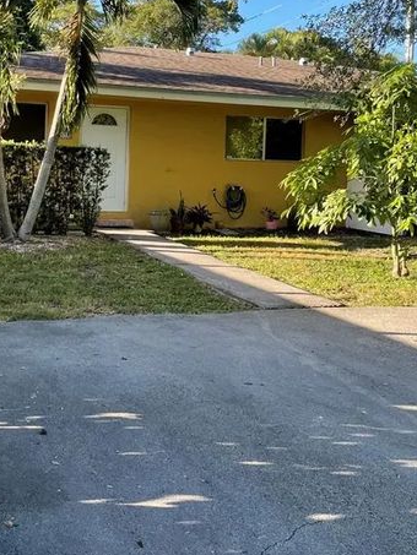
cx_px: 164
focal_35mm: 49
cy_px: 164
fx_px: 787
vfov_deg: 38.2
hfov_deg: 29.6
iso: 32
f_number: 1.6
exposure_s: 1/602
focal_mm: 4.2
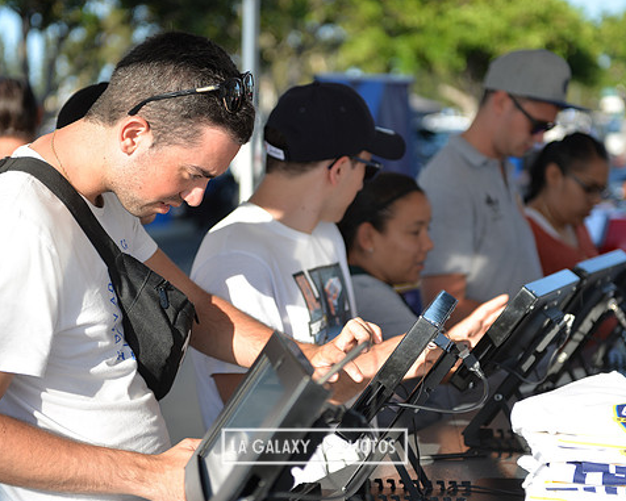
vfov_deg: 19.2
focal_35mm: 80
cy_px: 249
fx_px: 1482
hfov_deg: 23.8
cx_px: 314
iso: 100
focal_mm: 70
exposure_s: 1/800
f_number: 2.8
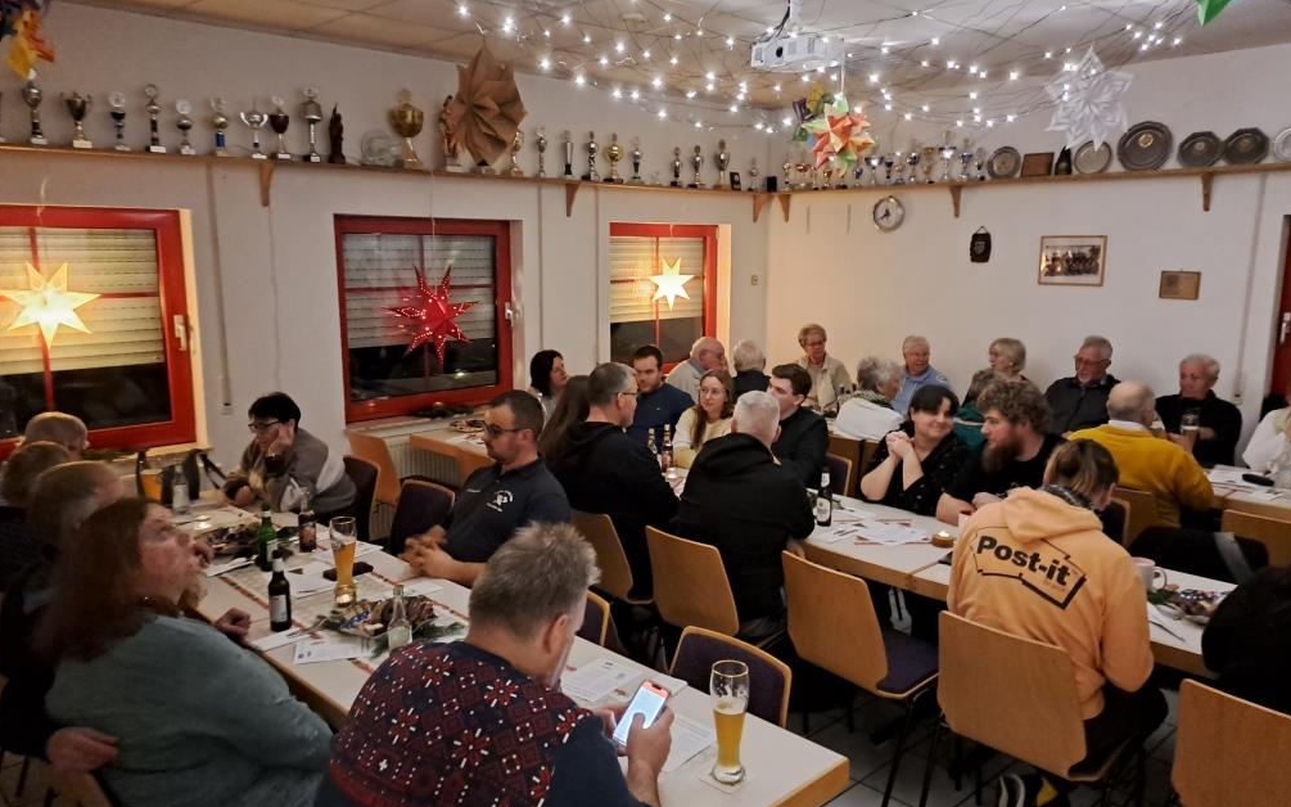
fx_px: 950
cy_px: 420
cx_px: 638
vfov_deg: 46.0
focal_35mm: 27
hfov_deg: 68.4
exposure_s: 1/10
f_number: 1.8
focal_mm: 4.65
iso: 1000
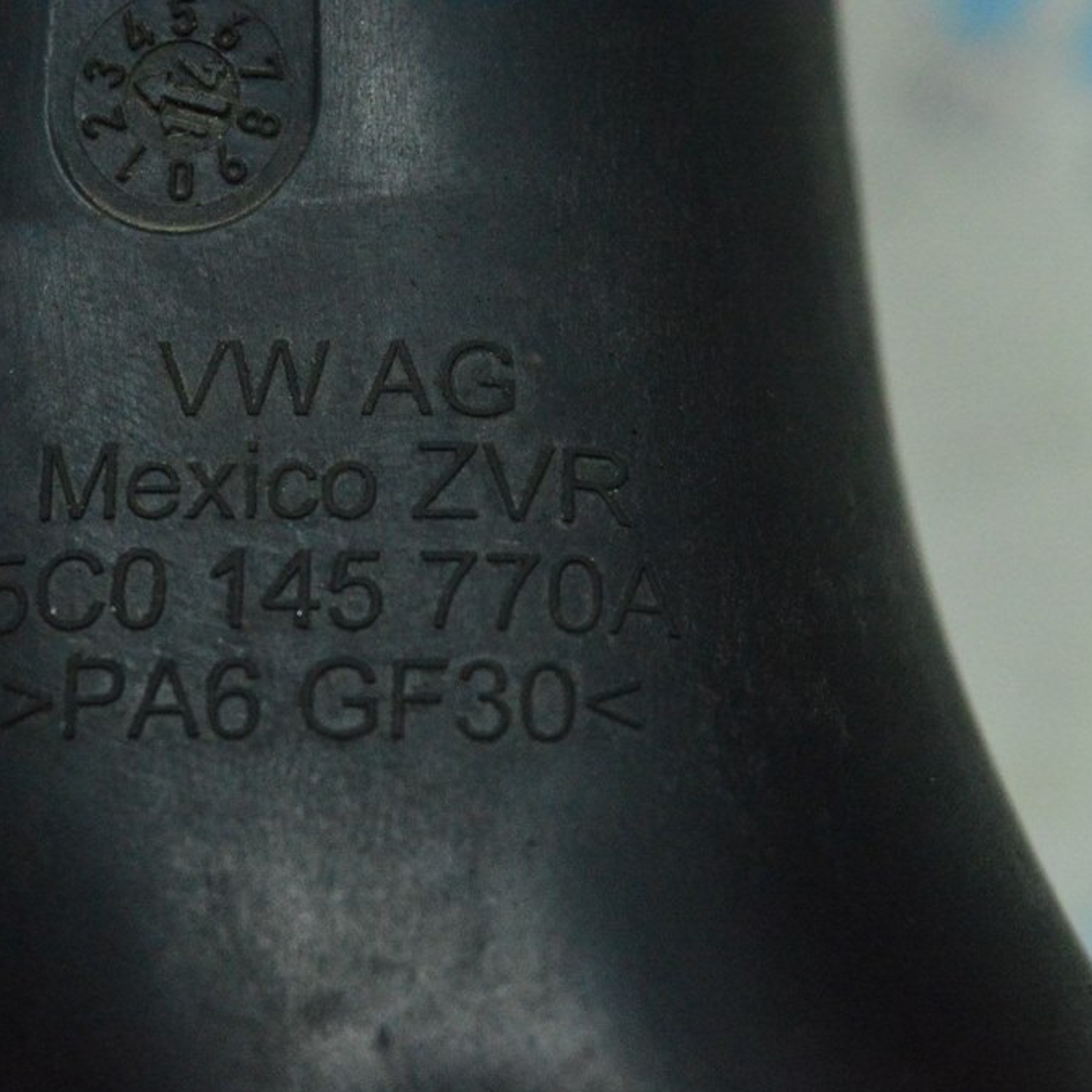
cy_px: 551
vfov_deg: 16.3
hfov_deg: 16.3
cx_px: 295
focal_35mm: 107
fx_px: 3806
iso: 6400
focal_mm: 55
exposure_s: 1/500
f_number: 5.6
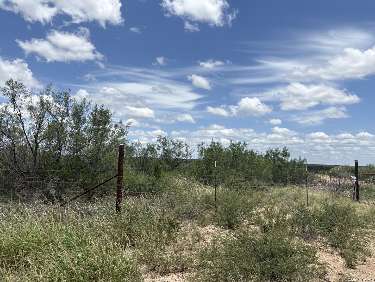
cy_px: 141
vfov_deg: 53.1
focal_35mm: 26
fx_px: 282
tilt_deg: +2.8
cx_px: 188
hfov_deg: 67.3
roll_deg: -0.9
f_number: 1.6
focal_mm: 5.96
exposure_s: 1/6329
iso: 50
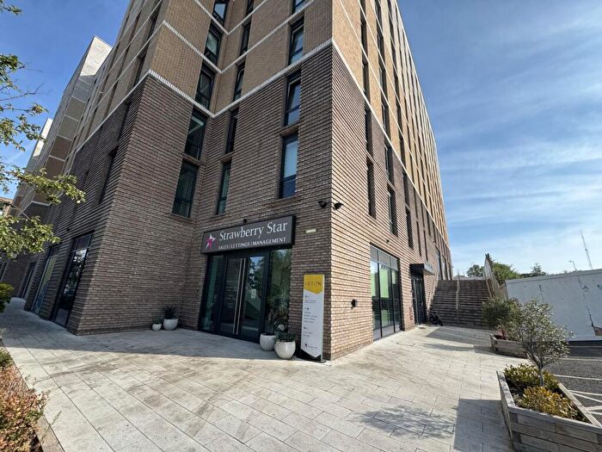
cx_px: 301
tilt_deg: +17.0
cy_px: 226
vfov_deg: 85.7
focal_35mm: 14
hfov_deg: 102.1
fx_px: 243
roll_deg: -2.6
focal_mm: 2.22
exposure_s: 1/1160
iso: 40
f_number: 2.2
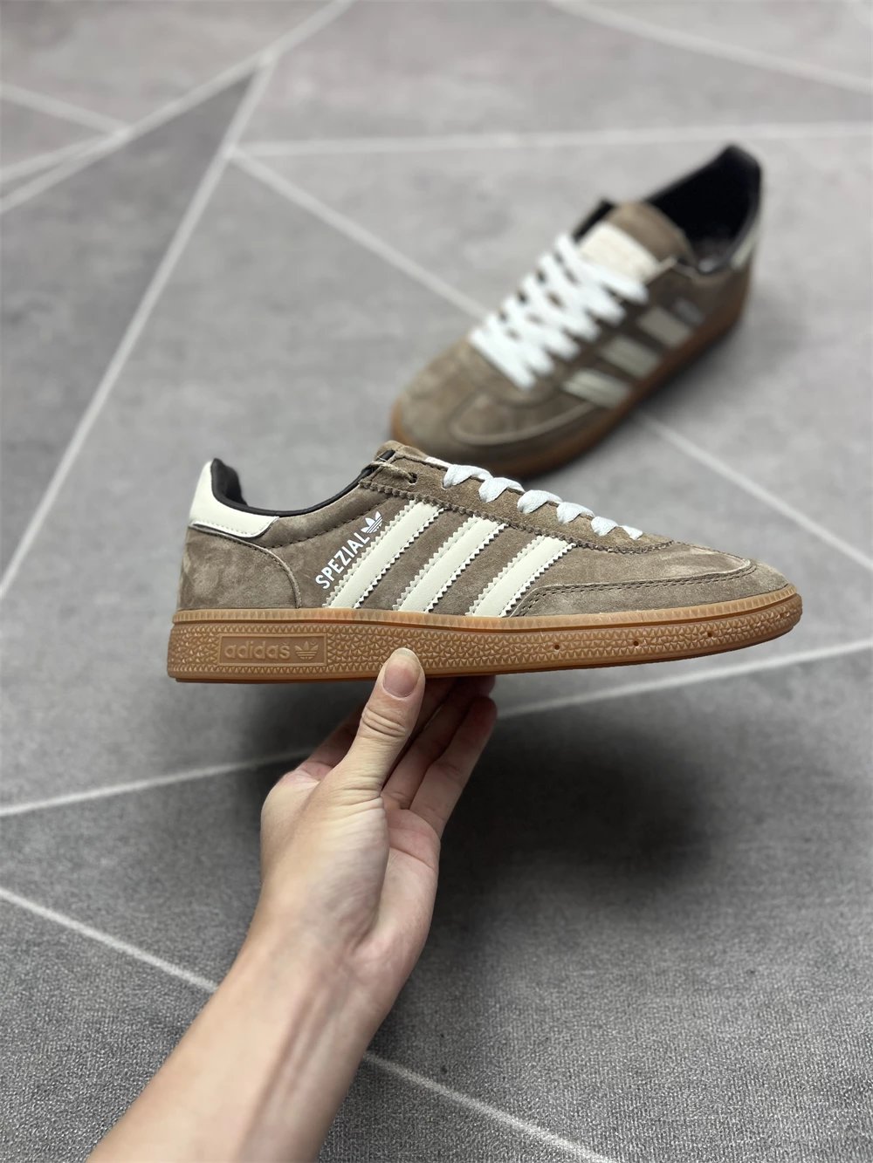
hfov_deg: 53.1
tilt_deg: -60.3
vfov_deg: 67.3
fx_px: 874
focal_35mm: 26
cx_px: 436
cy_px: 582
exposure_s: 1/121
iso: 80
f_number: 1.5
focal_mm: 5.7
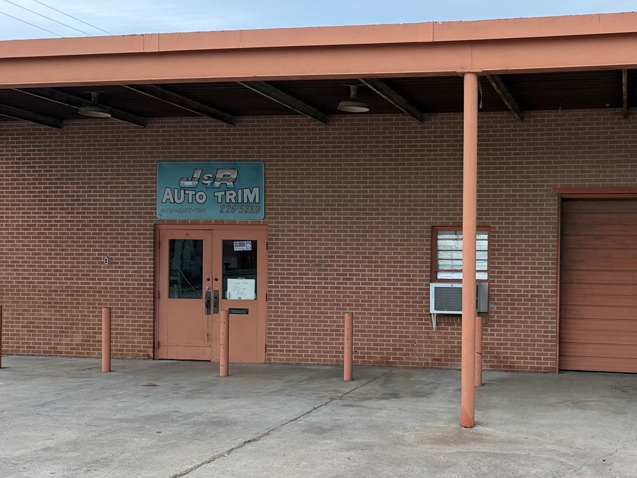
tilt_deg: +2.1
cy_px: 270
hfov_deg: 43.4
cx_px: 477
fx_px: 773
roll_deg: -2.1
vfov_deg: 34.3
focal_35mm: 42
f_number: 1.78
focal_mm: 6.76
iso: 125
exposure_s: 1/176
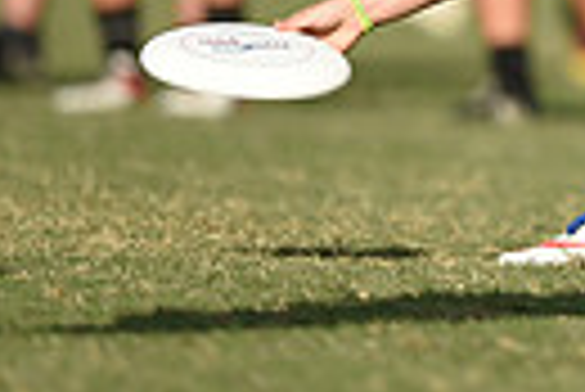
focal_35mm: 1784
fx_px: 29022
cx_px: 972
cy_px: -320
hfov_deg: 1.2
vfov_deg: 0.8
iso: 125
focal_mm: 400
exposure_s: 1/3200
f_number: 2.8
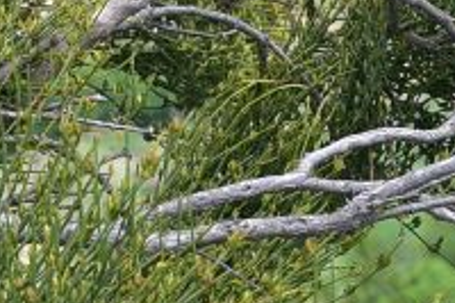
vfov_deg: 6.8
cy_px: 99
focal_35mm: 202
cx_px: 837
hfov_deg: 9.6
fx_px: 2551
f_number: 8
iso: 100
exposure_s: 1/125
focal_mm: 31
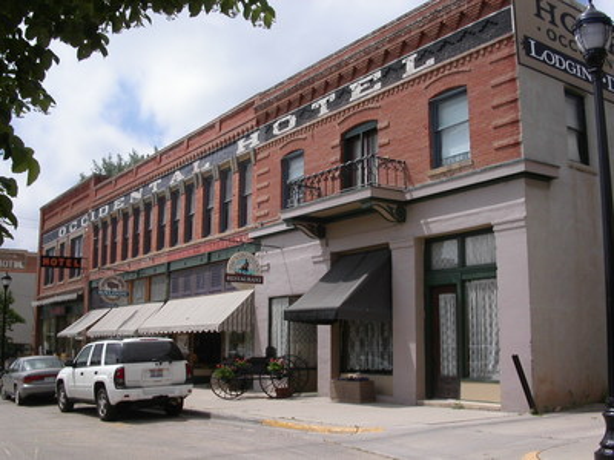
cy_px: 230
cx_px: 307
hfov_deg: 49.0
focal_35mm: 38
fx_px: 674
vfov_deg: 37.7
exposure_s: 1/500
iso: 100
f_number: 8
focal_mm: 7.8
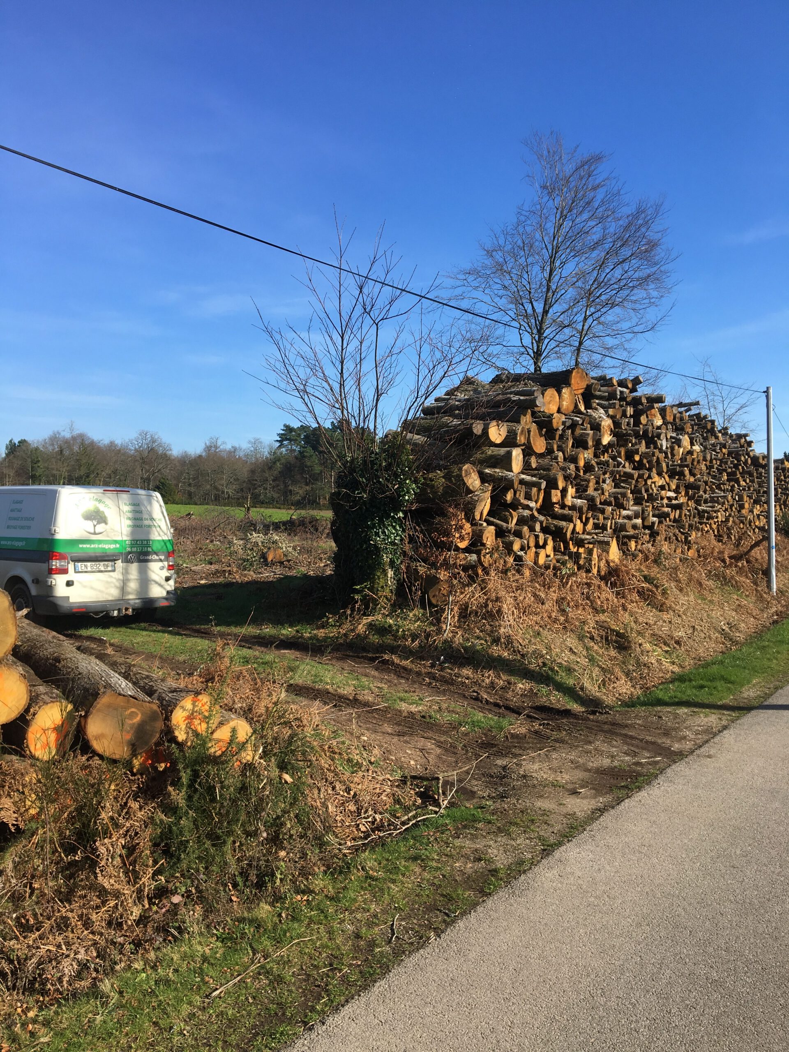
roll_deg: +0.8
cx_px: 394
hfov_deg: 48.2
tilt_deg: -0.8
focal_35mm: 29
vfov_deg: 61.7
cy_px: 526
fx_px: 881
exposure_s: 1/1148
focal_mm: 4.15
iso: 25
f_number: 2.2
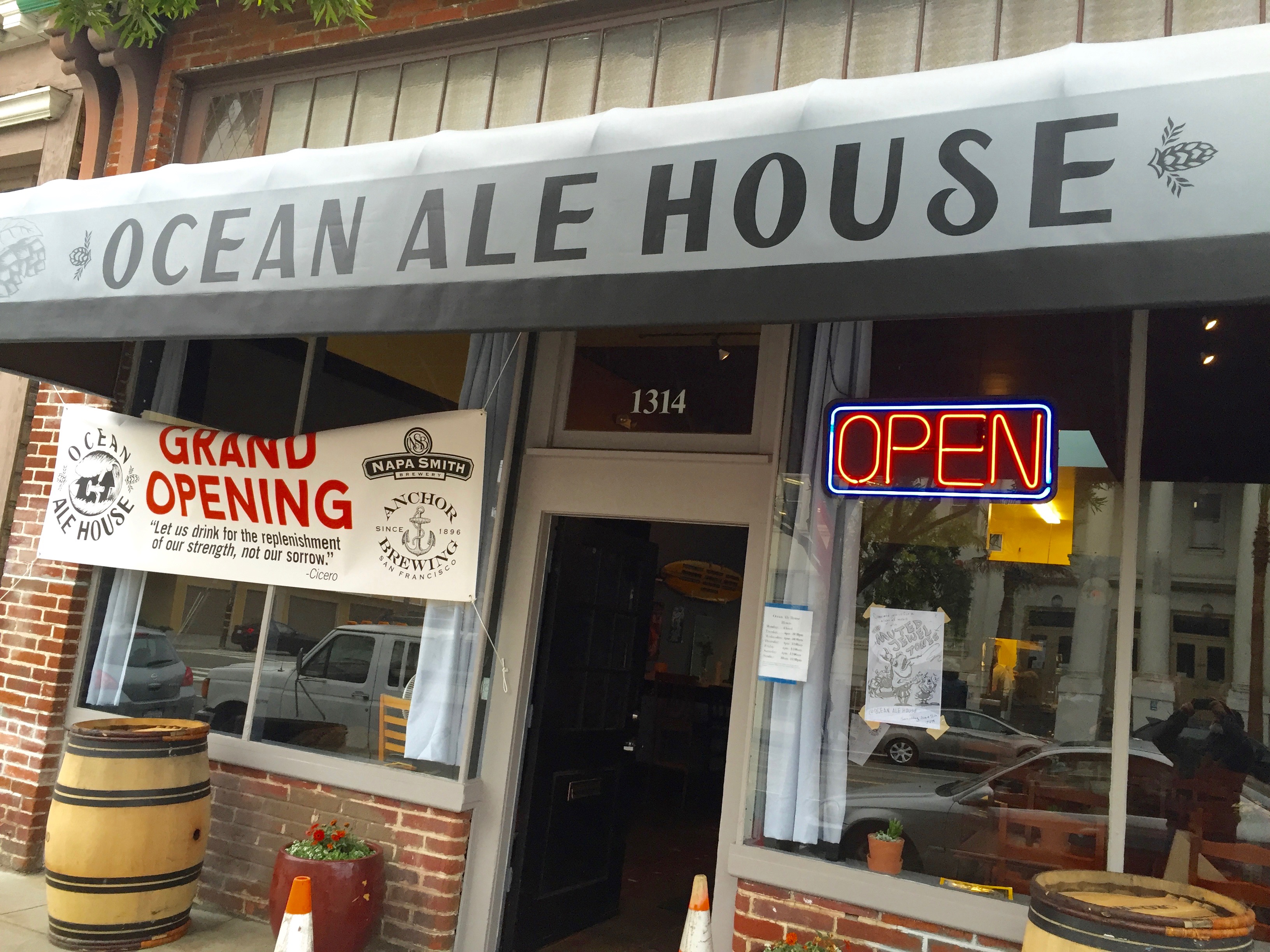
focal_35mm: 29
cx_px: 635
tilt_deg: +9.7
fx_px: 1064
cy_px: 476
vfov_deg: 48.2
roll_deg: -6.9
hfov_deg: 61.7
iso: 32
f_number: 2.2
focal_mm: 4.15
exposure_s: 1/30
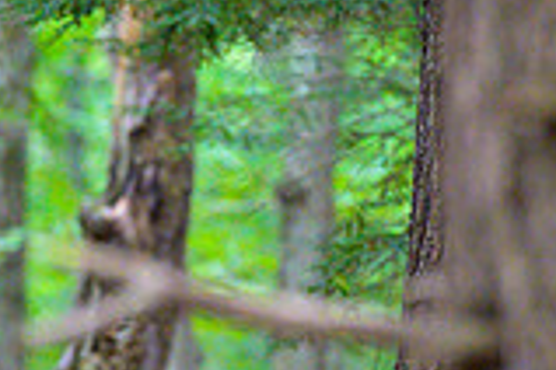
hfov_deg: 2.8
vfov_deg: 1.9
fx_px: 11243
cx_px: -24
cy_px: 419
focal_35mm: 728
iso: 8000
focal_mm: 200
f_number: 4
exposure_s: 1/250
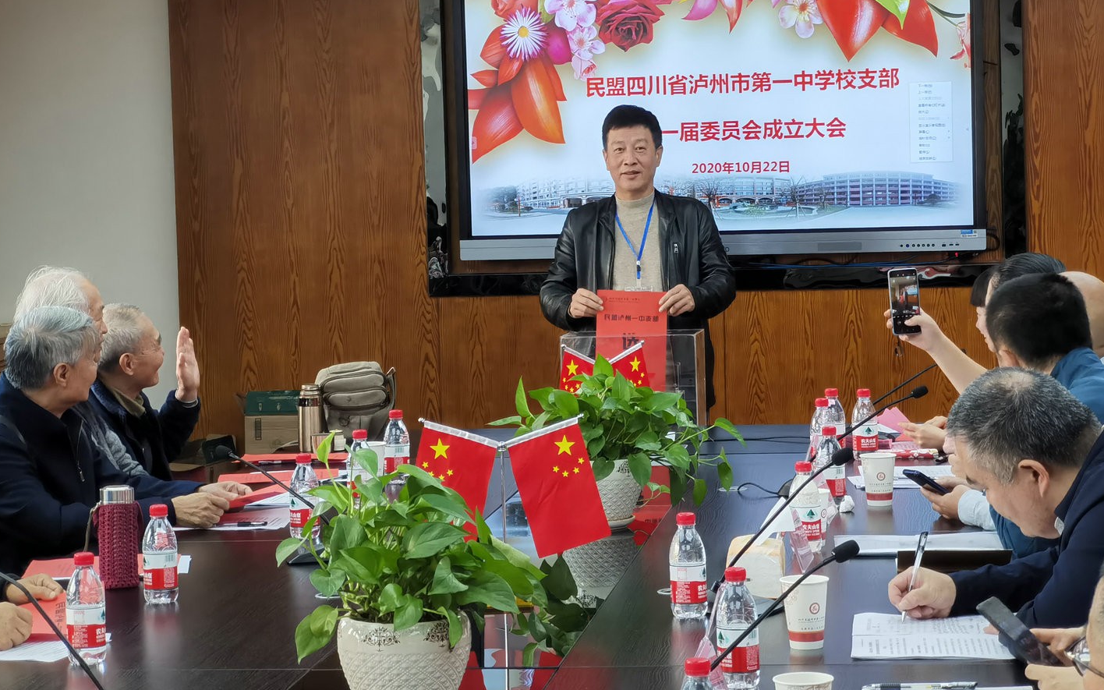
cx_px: 612
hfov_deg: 21.4
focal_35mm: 97
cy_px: 260
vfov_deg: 13.5
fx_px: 2918
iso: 125
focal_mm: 7.48
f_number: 2.4
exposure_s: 1/100
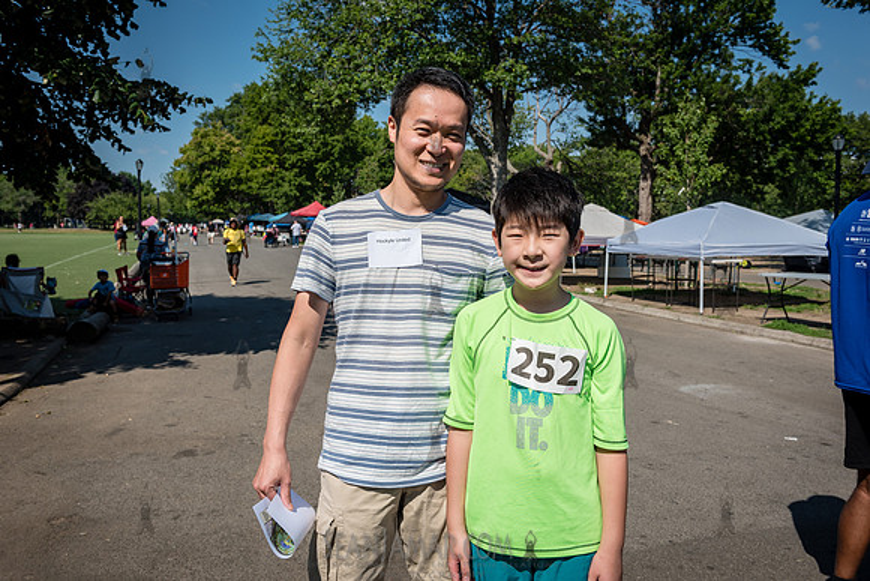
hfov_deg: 58.7
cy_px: 290
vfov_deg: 41.1
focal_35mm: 32
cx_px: 435
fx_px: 773
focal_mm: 32
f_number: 6.3
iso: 200
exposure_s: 1/1250
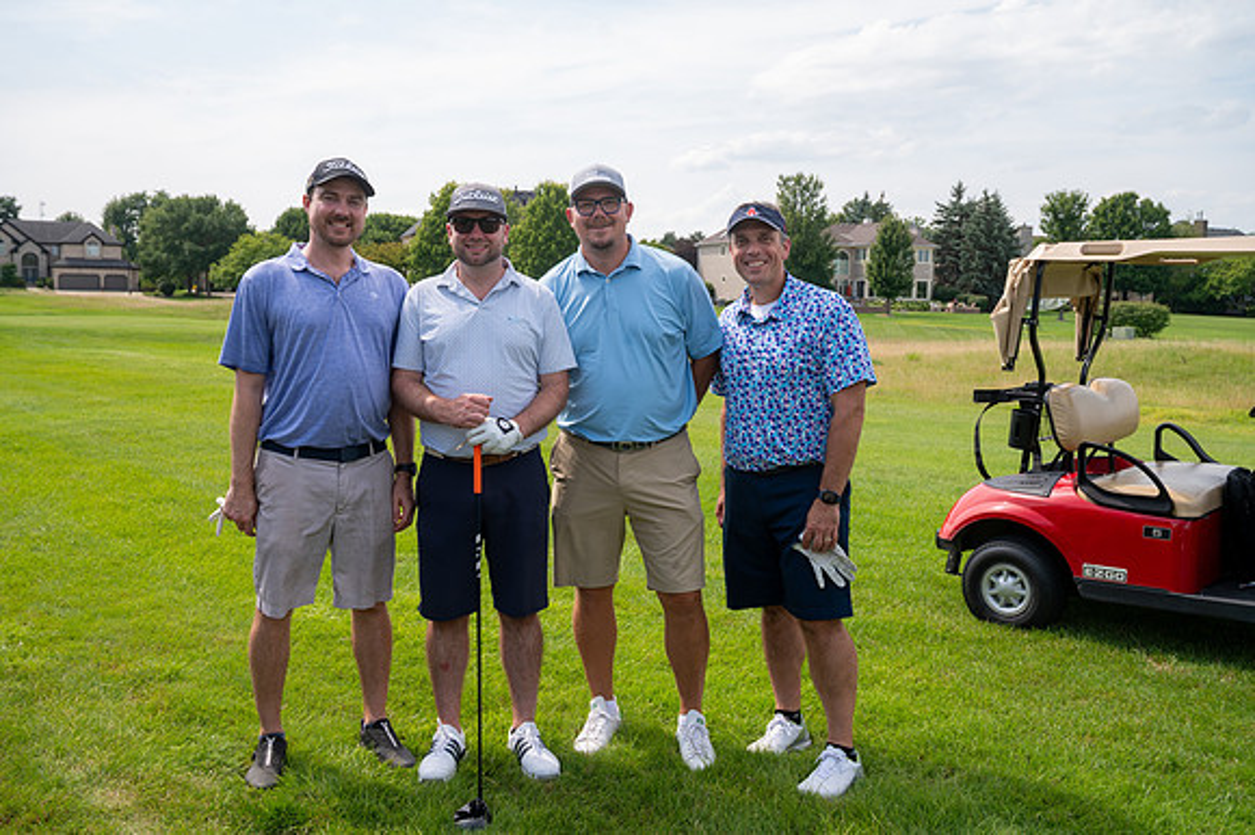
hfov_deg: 57.3
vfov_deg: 39.9
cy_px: 418
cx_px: 628
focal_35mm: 33
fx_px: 1150
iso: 250
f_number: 6.3
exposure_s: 1/500
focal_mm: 33
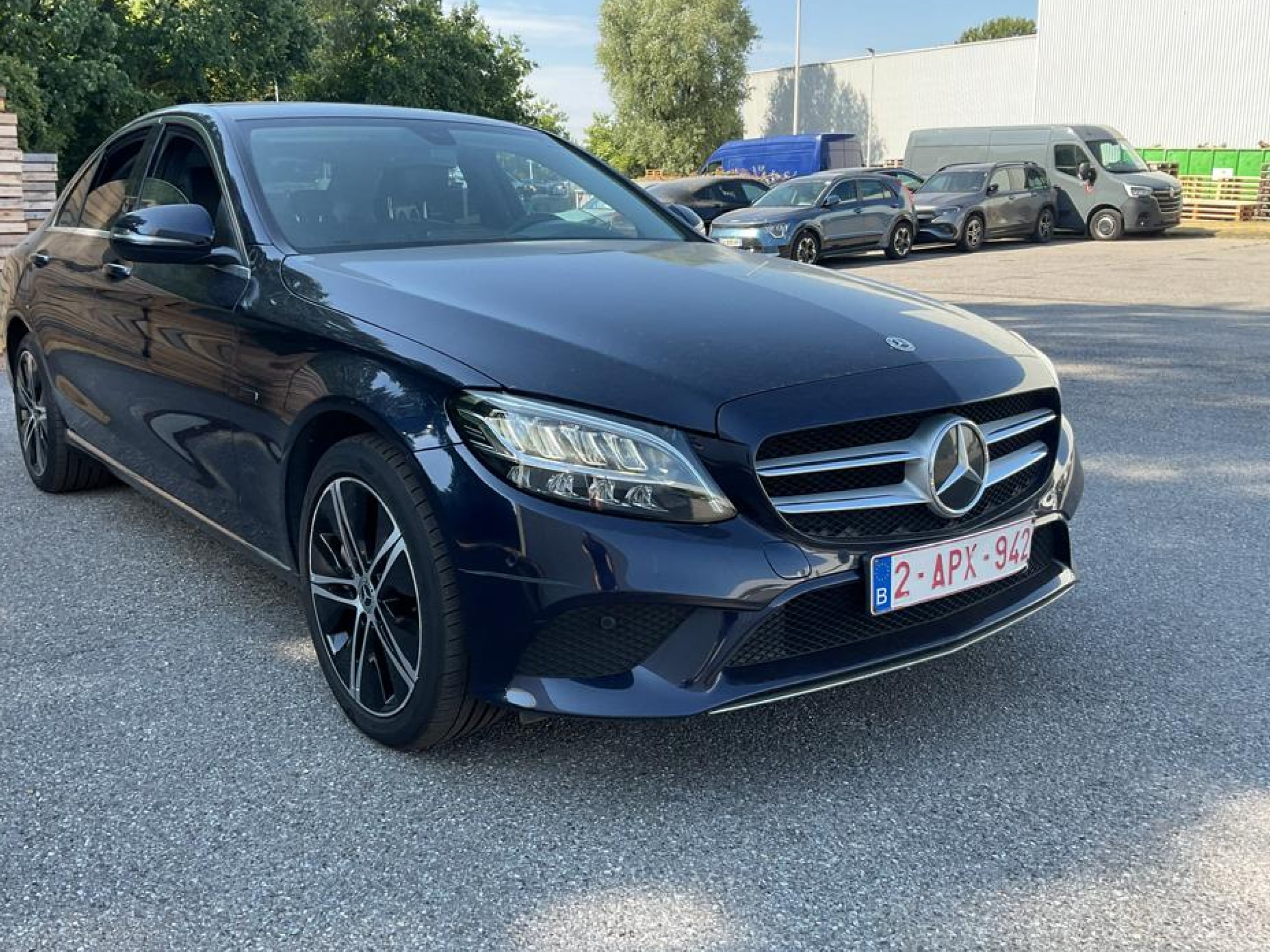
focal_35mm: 32
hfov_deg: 56.7
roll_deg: -1.2
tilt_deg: -12.1
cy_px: 474
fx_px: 1174
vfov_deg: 44.2
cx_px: 581
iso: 16
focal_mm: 3
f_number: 1.8
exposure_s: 1/300
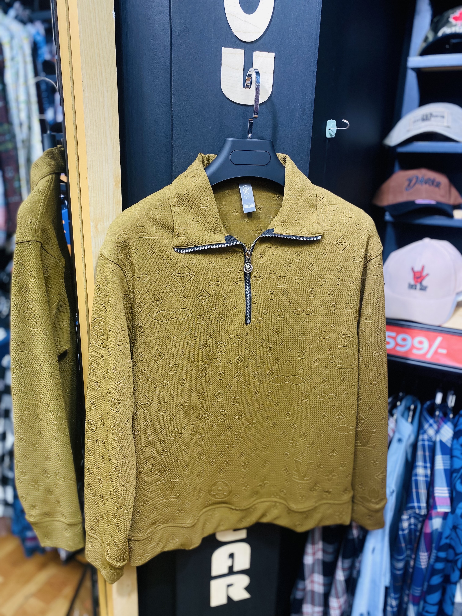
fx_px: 463
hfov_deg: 53.1
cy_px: 308
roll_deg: -2.0
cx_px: 231
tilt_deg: -17.7
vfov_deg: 67.3
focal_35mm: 26
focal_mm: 4.25
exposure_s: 1/100
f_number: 1.8
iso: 64
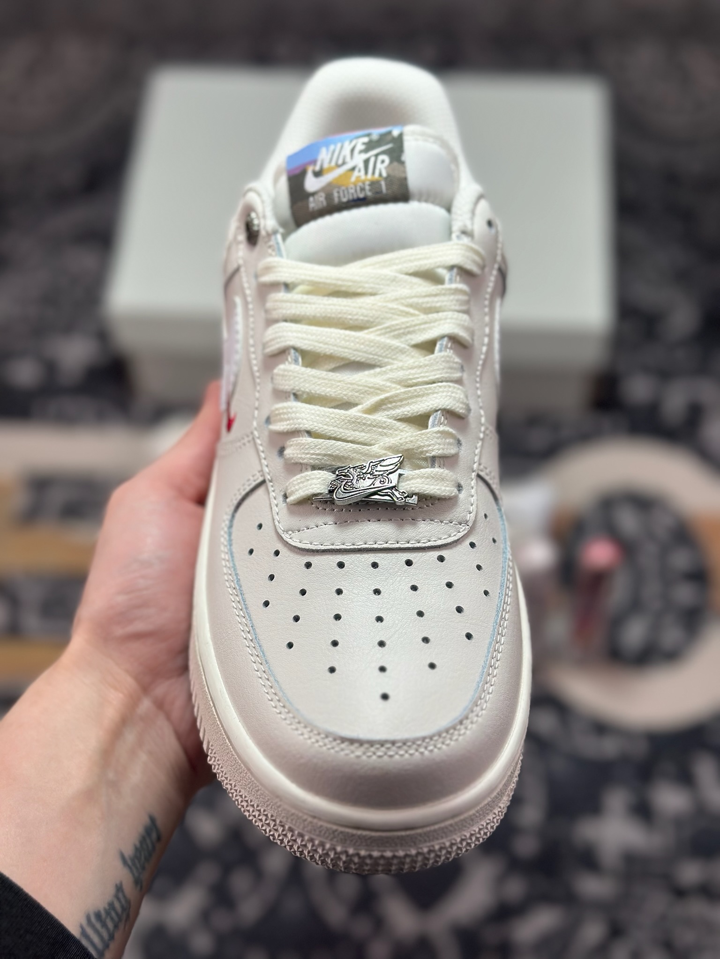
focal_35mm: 48
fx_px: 1331
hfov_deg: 30.3
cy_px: 480
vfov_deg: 39.7
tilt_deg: -58.5
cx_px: 360
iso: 80
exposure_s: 1/1848
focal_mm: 6.86
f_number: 1.78
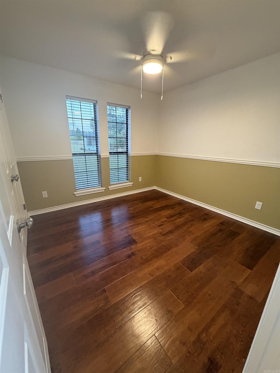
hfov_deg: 85.7
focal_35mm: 14
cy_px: 186
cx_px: 140
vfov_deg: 102.1
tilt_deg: -15.3
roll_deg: -2.4
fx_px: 151
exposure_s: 1/60
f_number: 2.2
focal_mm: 2.22
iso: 400
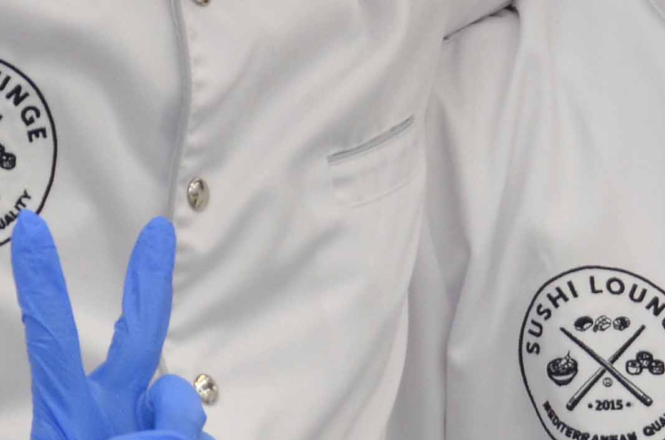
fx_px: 10452
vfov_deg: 2.4
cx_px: 498
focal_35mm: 567
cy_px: -39
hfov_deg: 3.6
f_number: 5.6
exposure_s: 1/60
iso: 720
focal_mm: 82
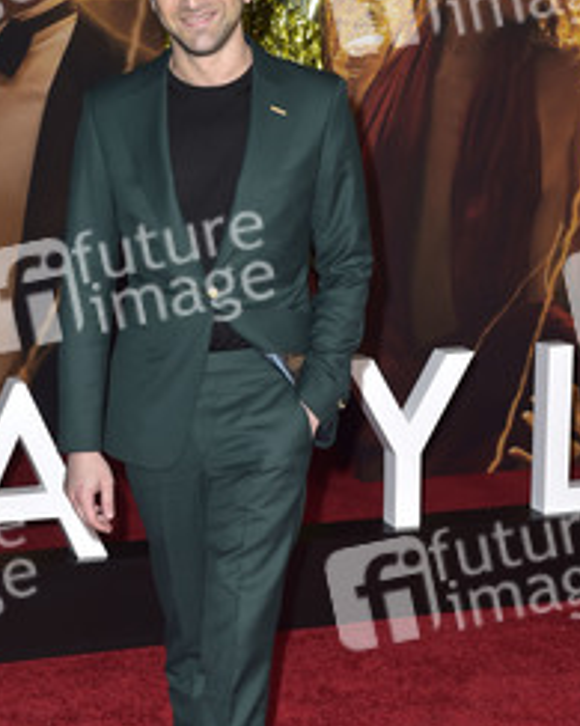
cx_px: 210
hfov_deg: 19.1
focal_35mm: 80
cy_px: 431
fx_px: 1718
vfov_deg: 23.8
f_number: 6.3
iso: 640
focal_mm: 52
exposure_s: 1/250
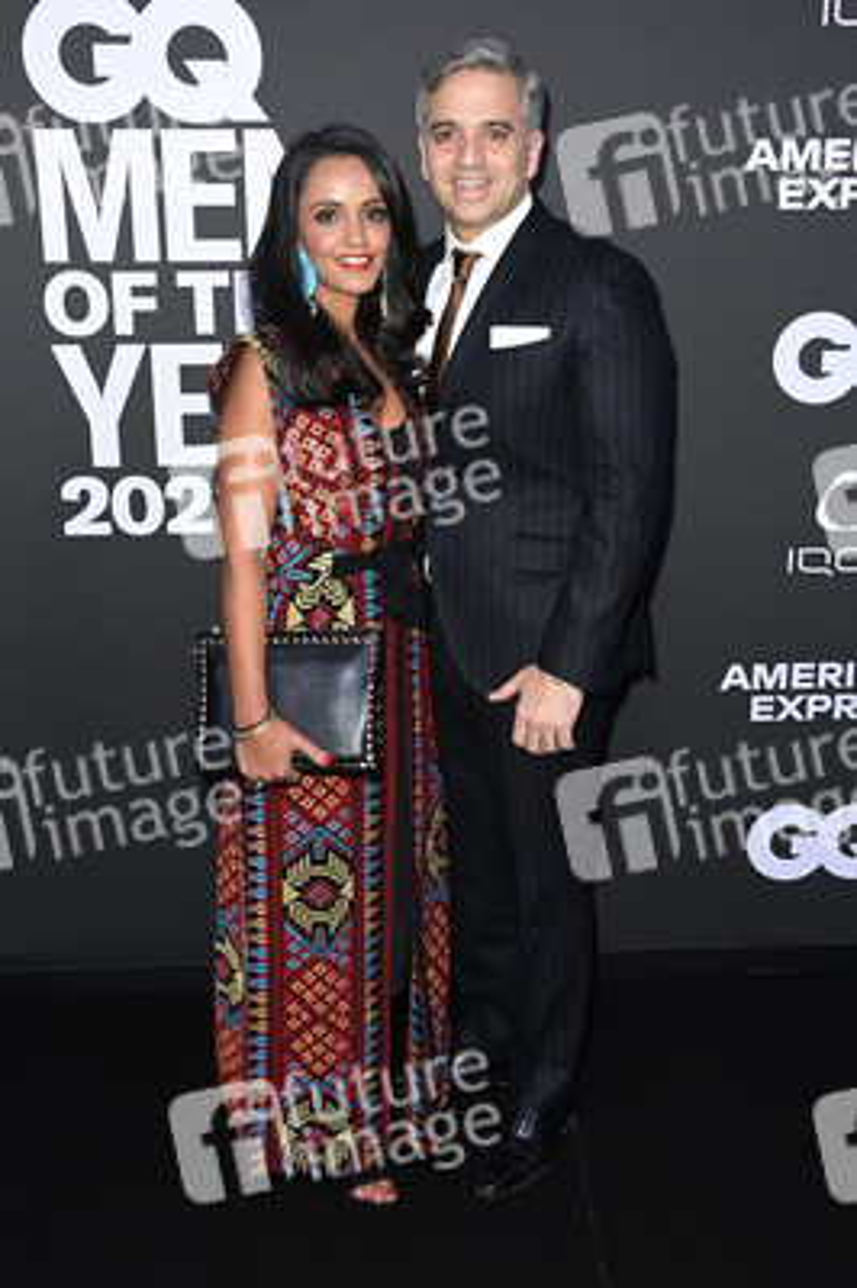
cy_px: 644
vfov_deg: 53.2
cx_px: 428
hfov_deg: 36.8
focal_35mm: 36
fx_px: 1288
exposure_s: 1/250
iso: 1000
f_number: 5.6
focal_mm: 36
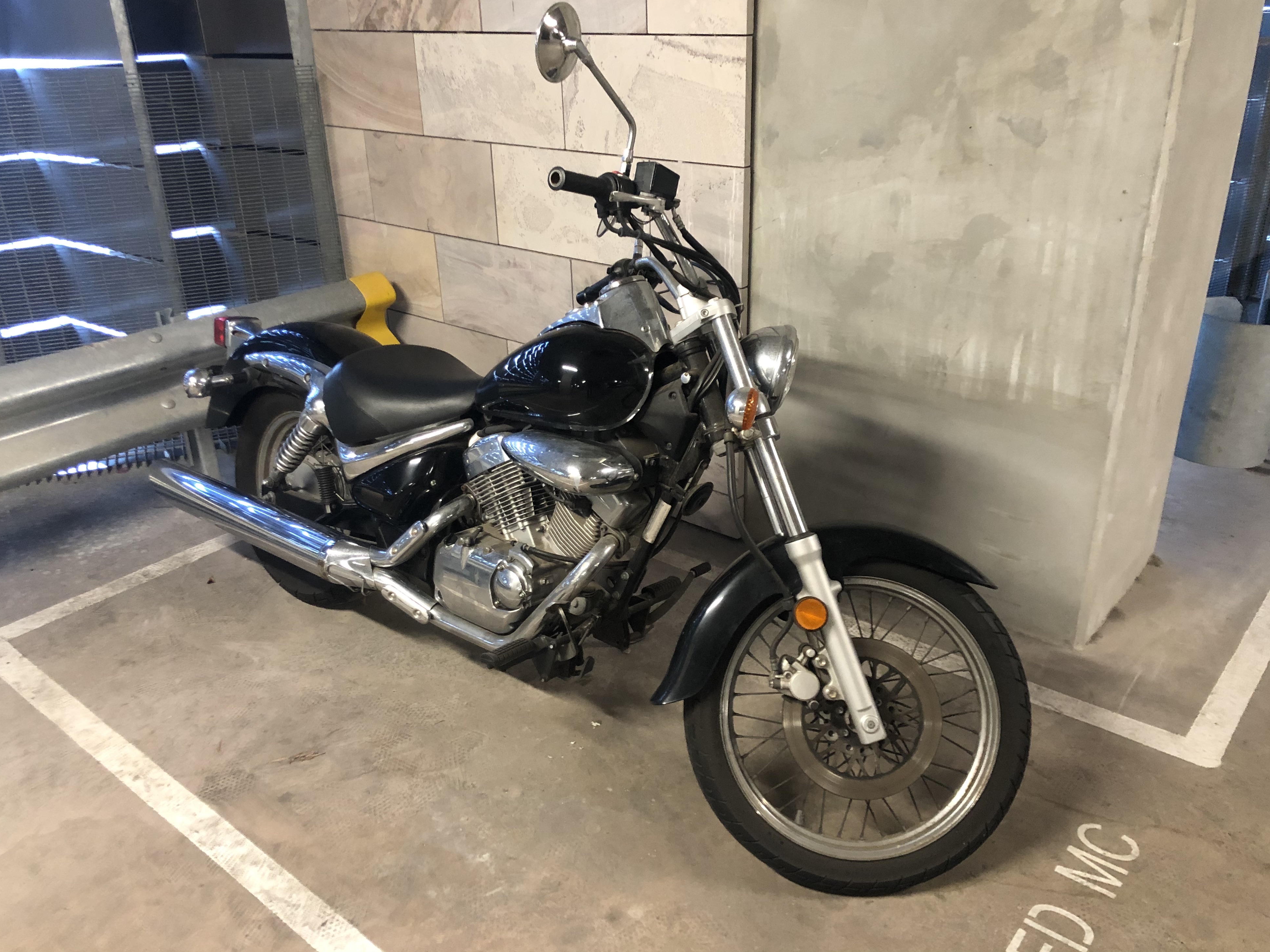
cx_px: 623
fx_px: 1064
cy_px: 460
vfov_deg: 48.2
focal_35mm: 29
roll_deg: +2.4
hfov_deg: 61.7
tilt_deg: -23.8
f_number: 1.8
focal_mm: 4
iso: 100
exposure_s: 1/14
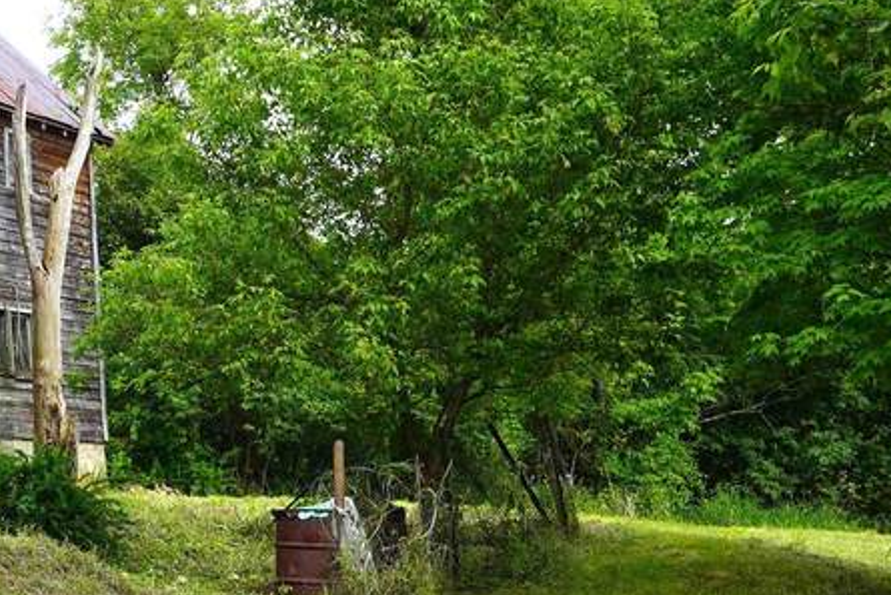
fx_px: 2278
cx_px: -340
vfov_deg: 14.9
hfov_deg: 19.9
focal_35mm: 92
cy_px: 304
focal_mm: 32
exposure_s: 1/100
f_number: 7.1
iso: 100
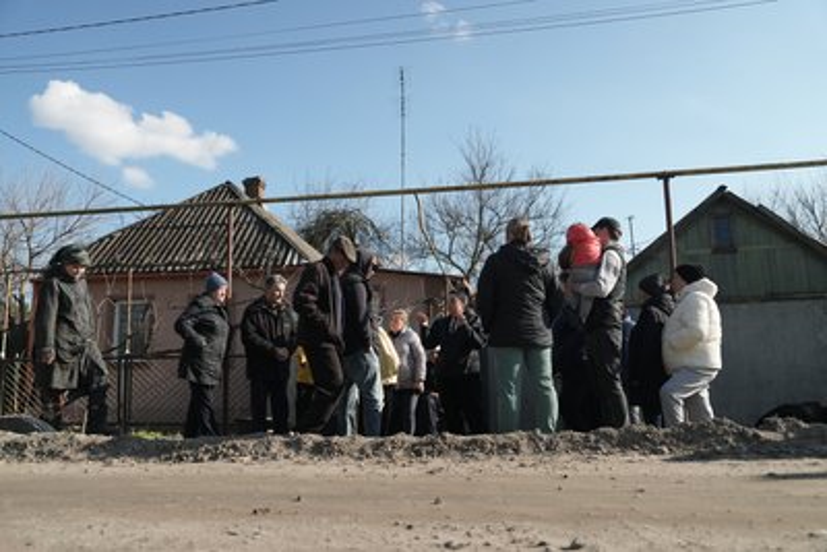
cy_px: 276
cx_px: 414
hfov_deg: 61.9
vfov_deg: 43.6
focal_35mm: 30
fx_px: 689
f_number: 2.8
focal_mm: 30
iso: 200
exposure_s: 1/250
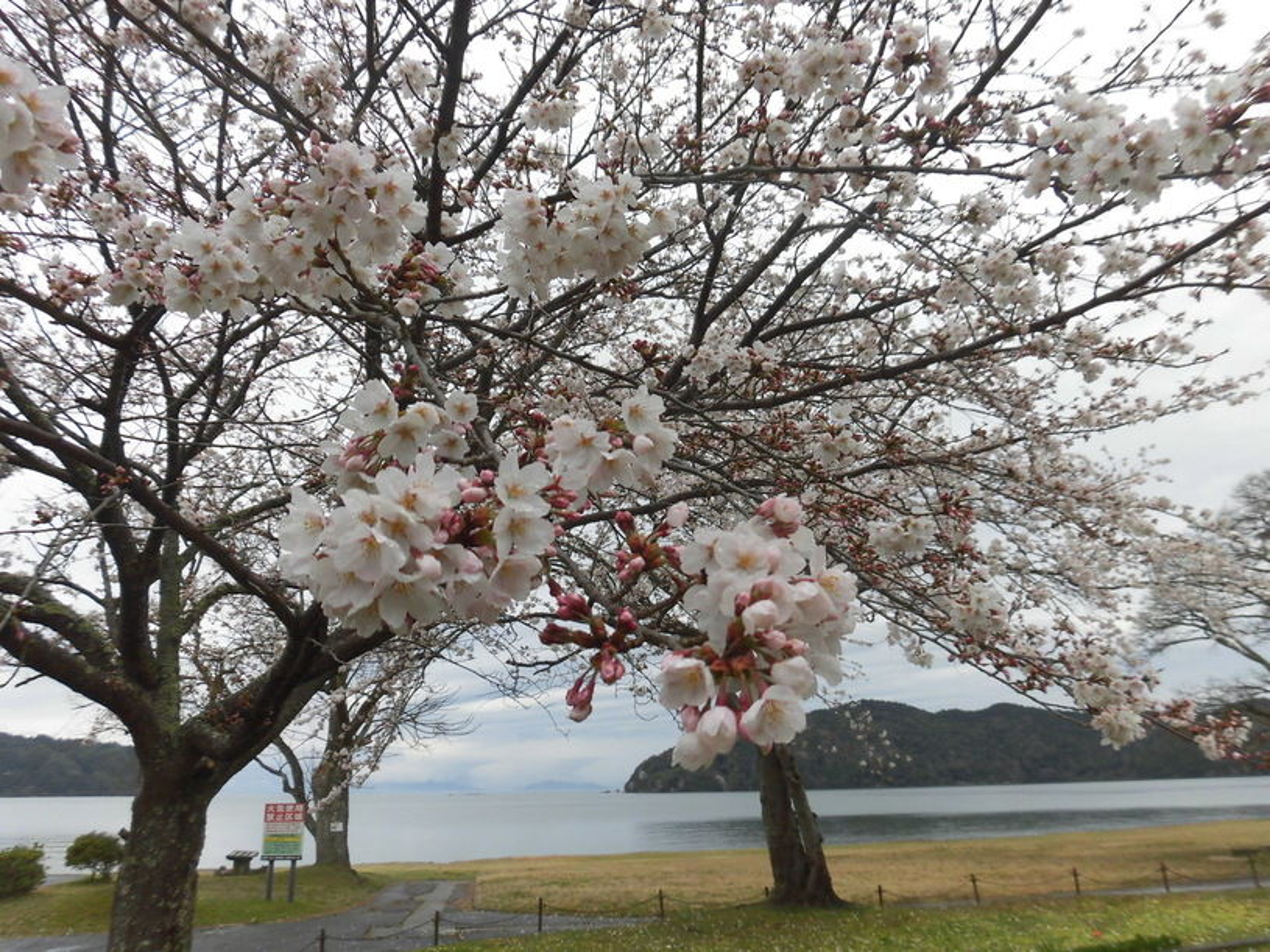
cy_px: 476
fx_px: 880
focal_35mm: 24
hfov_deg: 71.6
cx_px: 635
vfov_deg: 56.8
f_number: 3.1
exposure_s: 1/250
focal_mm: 4.3
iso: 100
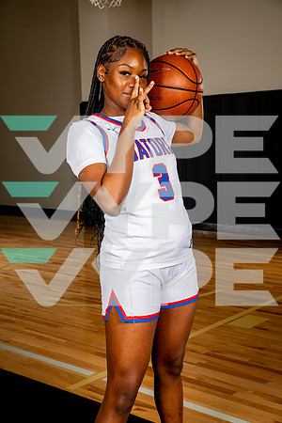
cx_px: 141
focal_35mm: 55
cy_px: 212
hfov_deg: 24.6
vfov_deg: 36.2
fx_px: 646
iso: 250
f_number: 8
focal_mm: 55
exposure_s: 1/400
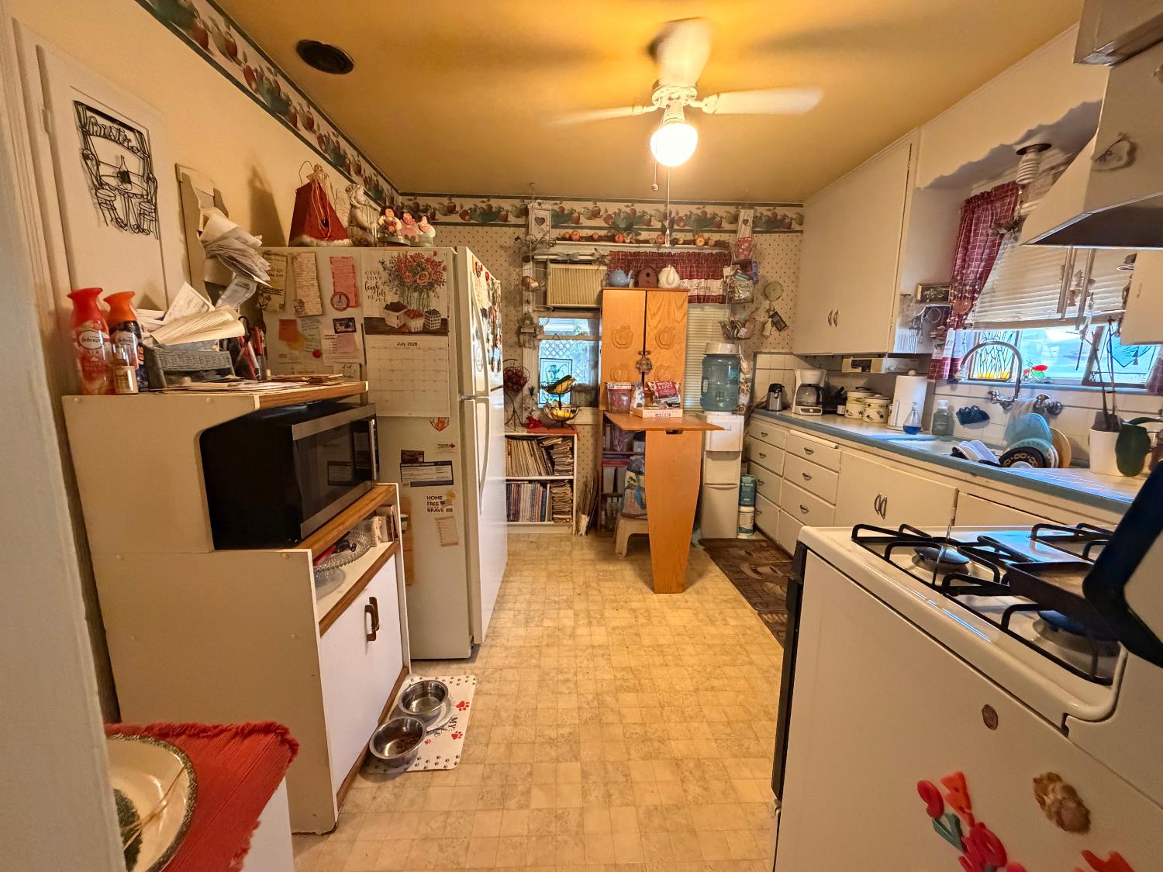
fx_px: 470
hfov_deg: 102.1
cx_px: 582
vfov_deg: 85.7
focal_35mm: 14
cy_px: 436
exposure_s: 1/60
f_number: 2.2
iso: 1000
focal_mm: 2.22
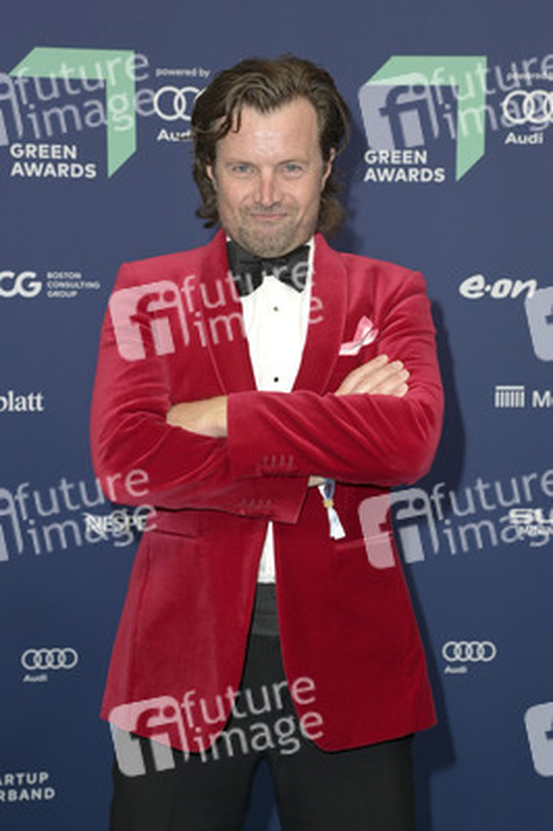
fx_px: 1431
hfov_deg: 21.9
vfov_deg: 32.4
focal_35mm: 62
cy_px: 416
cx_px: 276
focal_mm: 62
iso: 800
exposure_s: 1/250
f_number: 5.6
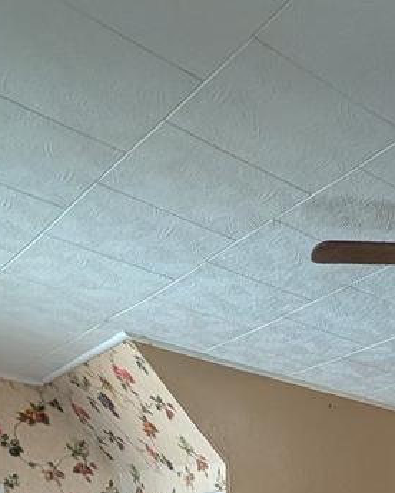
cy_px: 694
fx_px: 716
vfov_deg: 28.4
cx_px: 557
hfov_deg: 25.1
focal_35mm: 49
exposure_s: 1/64.3
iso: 165
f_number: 1.7
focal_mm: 2.02
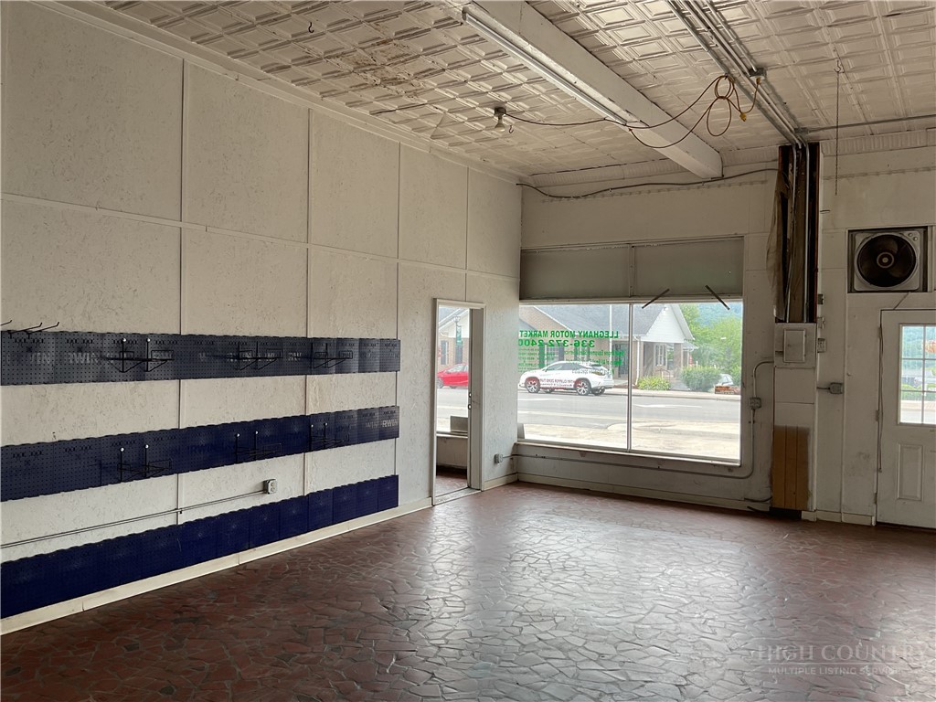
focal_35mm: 29
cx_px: 468
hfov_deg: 61.7
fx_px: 784
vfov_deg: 48.2
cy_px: 351
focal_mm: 3
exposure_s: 1/129
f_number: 1.8
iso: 16
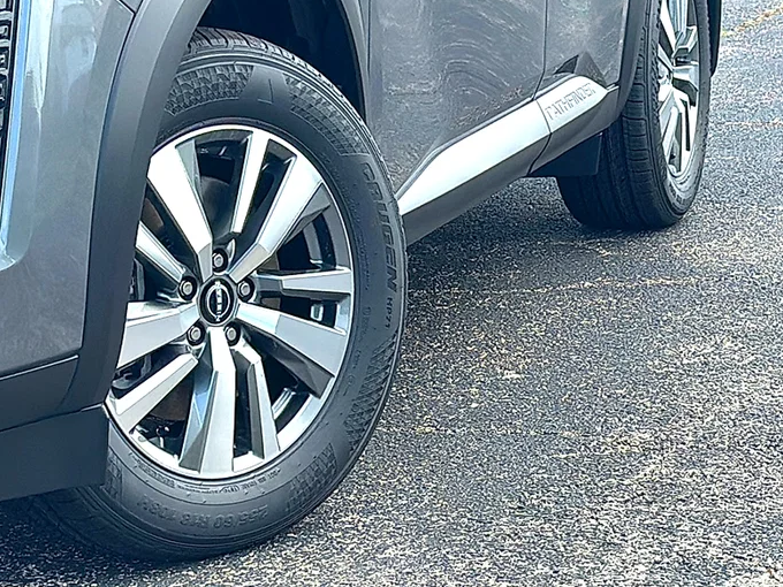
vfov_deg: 14.4
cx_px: 383
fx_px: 2330
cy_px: 288
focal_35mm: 103
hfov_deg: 19.1
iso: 80
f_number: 1.78
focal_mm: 6.86
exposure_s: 1/1098
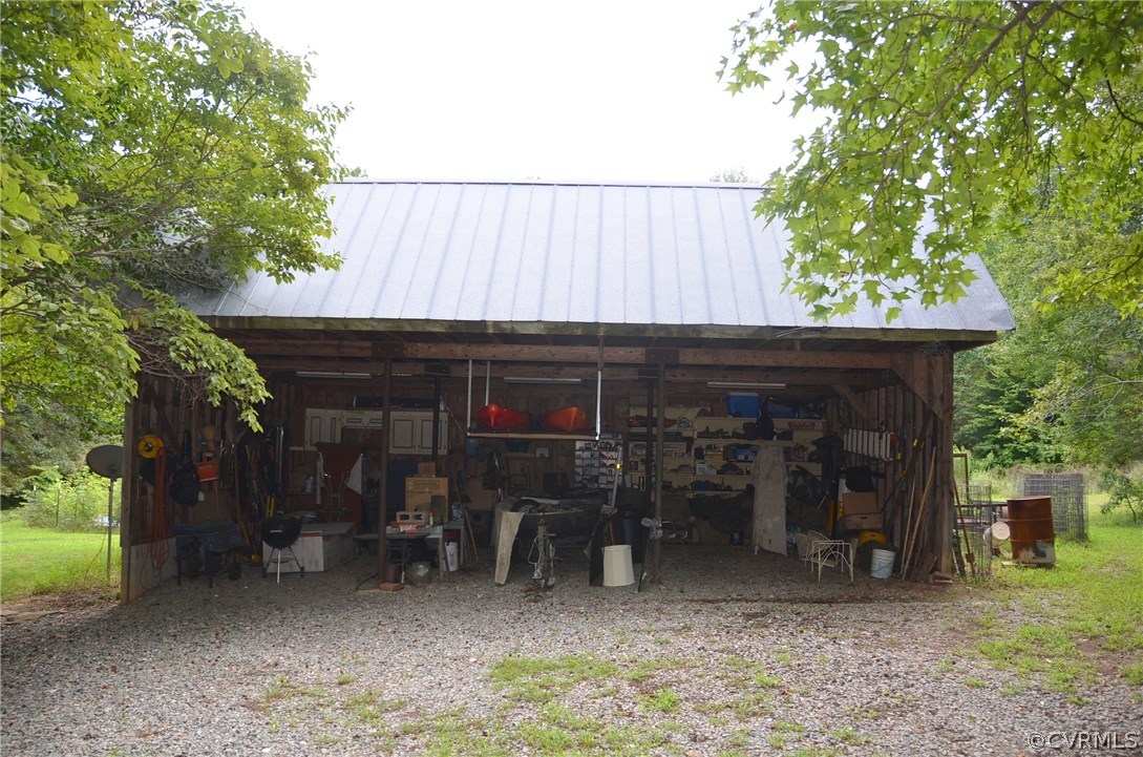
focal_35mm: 27
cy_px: 378
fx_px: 855
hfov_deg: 67.5
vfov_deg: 47.7
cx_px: 572
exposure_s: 1/250
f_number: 4
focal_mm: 18
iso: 125
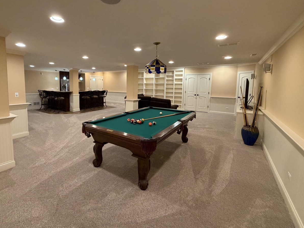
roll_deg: -0.2
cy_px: 98
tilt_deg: -4.6
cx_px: 134
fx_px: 149
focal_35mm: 17
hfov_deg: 90.6
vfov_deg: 74.3
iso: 400
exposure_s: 1/60
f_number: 2.2
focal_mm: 2.22
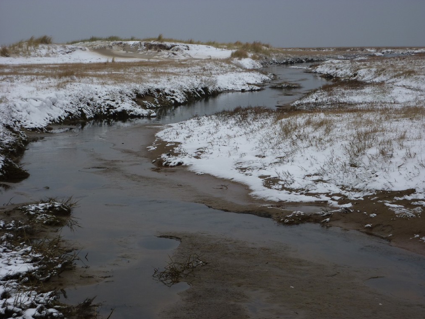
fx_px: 786
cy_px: 160
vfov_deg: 22.9
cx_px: 215
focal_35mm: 64
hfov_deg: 30.3
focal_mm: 10.3
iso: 80
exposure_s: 1/200
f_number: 4
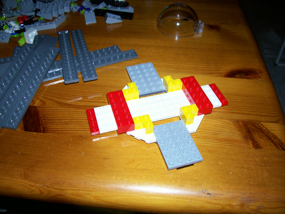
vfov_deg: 41.8
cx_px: 142
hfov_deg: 54.0
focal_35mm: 34
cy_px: 107
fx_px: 280
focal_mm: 5.6
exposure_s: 1/64
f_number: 2.7
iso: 80
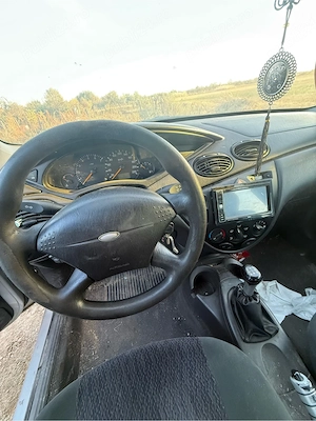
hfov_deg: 85.7
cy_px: 210
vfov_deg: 102.1
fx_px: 170
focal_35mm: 14
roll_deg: +7.4
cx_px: 158
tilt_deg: -32.4
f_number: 2.2
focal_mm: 2.22
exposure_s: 1/60
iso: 640
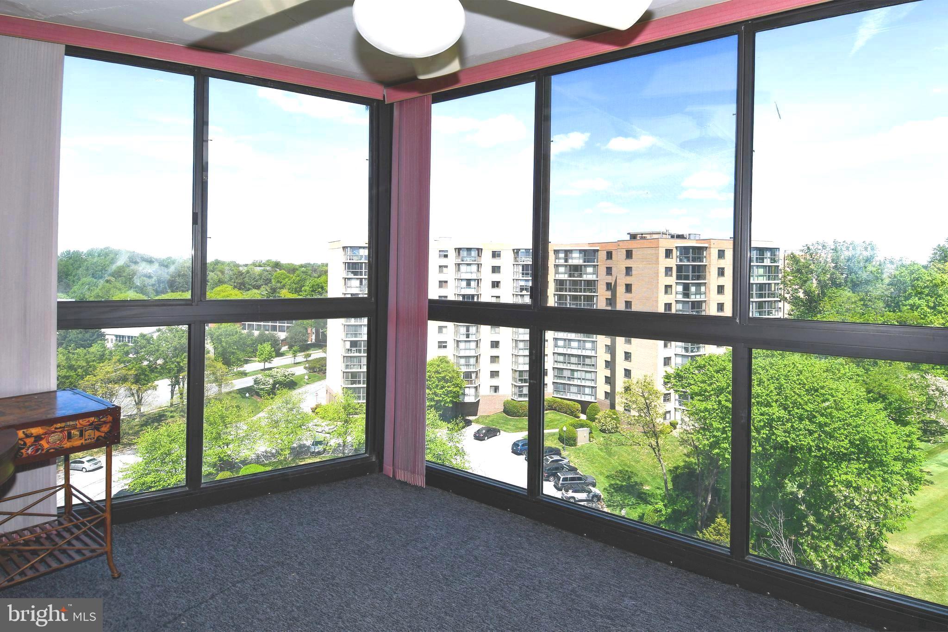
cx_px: 474
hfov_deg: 90.0
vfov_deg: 67.4
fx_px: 474
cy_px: 316
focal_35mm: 18
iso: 100
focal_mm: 12
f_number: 9
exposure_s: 1/250
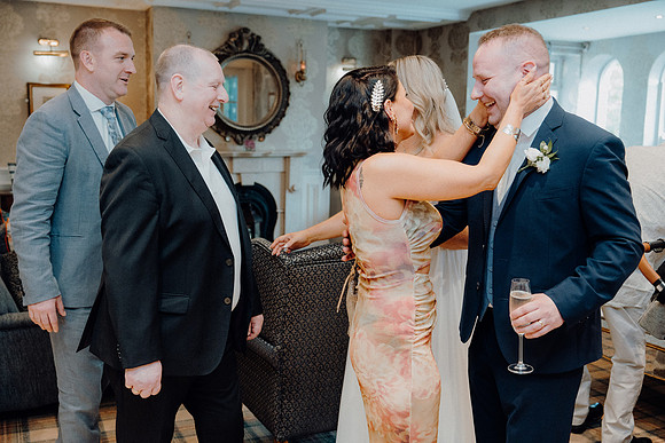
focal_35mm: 39
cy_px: 222
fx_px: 721
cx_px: 332
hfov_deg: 49.5
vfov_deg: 34.2
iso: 2500
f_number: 3.5
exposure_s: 1/160
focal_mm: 39
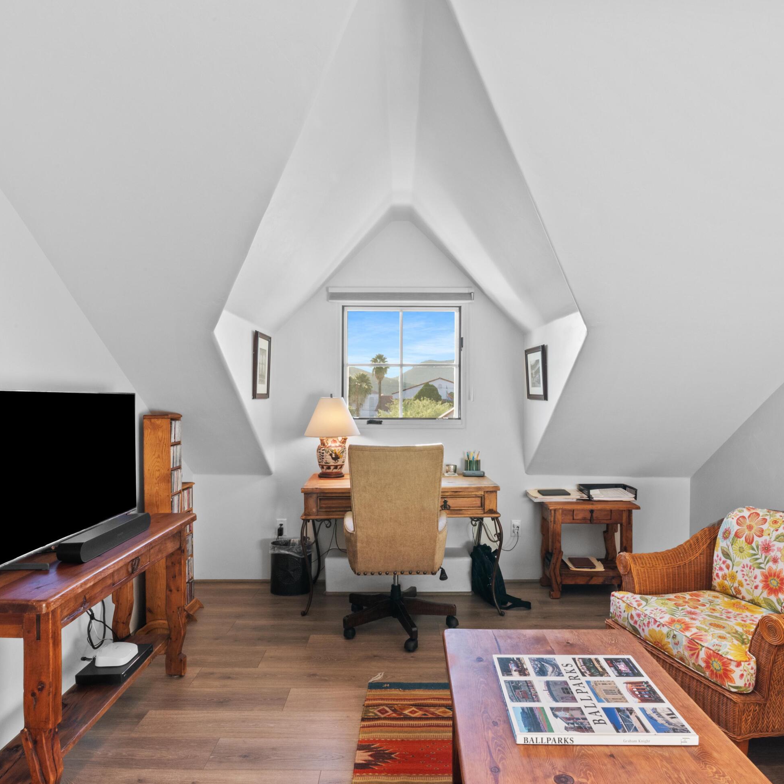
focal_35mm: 21
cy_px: 393
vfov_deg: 72.1
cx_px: 401
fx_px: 538
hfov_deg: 72.1
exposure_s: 1/2
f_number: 22
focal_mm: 16
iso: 800
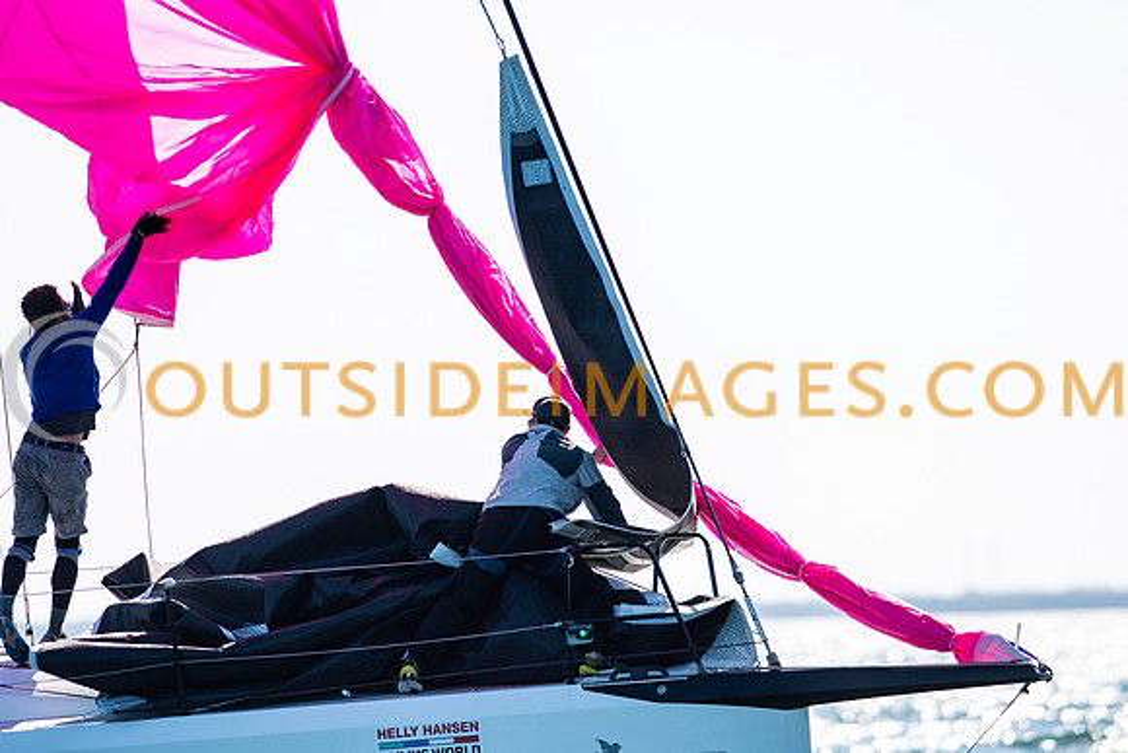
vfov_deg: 3.0
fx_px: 14558
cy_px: 376
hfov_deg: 4.4
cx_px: 564
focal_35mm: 465
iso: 250
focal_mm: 300
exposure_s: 1/4000
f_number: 5
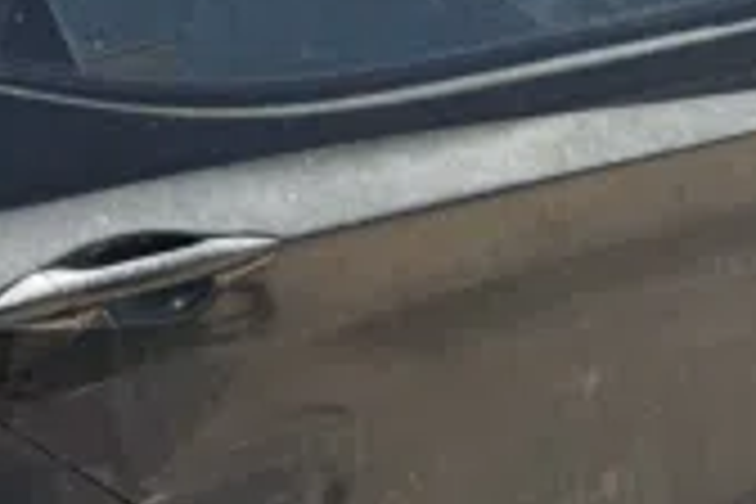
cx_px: 536
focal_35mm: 79
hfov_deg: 25.5
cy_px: 214
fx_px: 1659
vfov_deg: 17.3
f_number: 1.78
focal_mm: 6.76
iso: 80
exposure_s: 1/2445
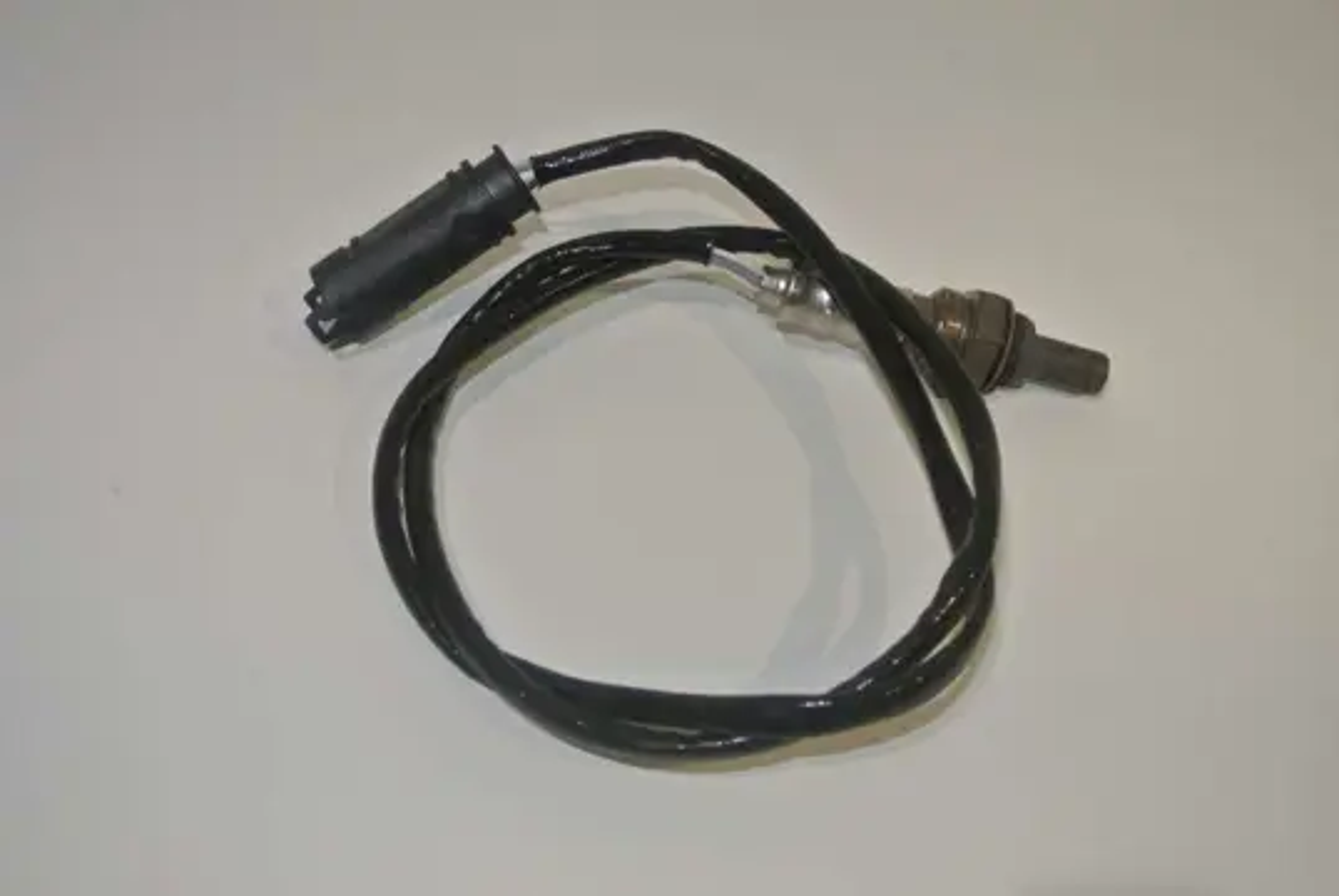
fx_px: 1489
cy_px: 448
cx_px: 670
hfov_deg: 48.4
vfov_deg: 33.5
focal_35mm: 40
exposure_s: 1/60
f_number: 4.5
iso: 200
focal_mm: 15.1
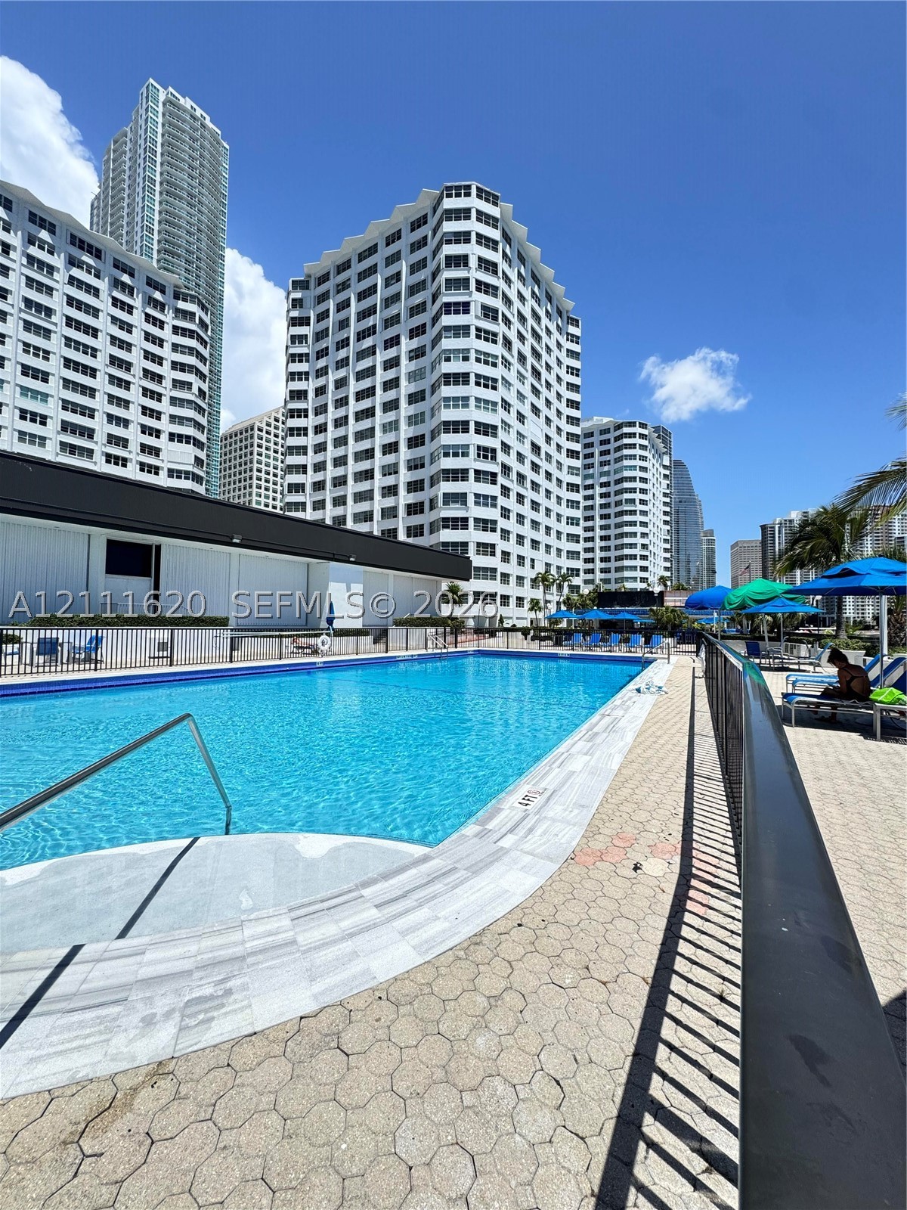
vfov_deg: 102.1
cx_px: 454
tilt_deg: +2.2
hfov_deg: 85.7
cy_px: 605
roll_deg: -0.6
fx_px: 489
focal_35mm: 14
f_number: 2.2
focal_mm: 2.22
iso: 50
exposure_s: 1/1927
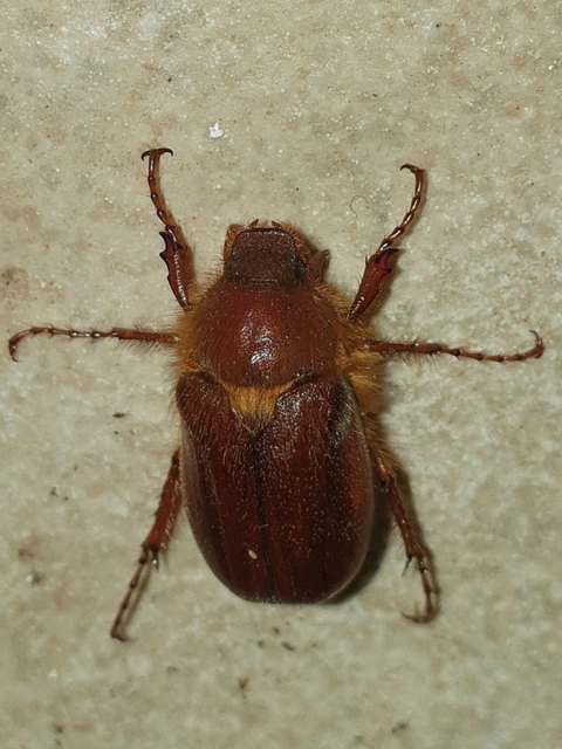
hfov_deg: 53.1
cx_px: 281
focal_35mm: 26
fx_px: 563
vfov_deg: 67.3
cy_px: 374
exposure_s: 1/825
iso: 50
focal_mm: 4.3
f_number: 2.4
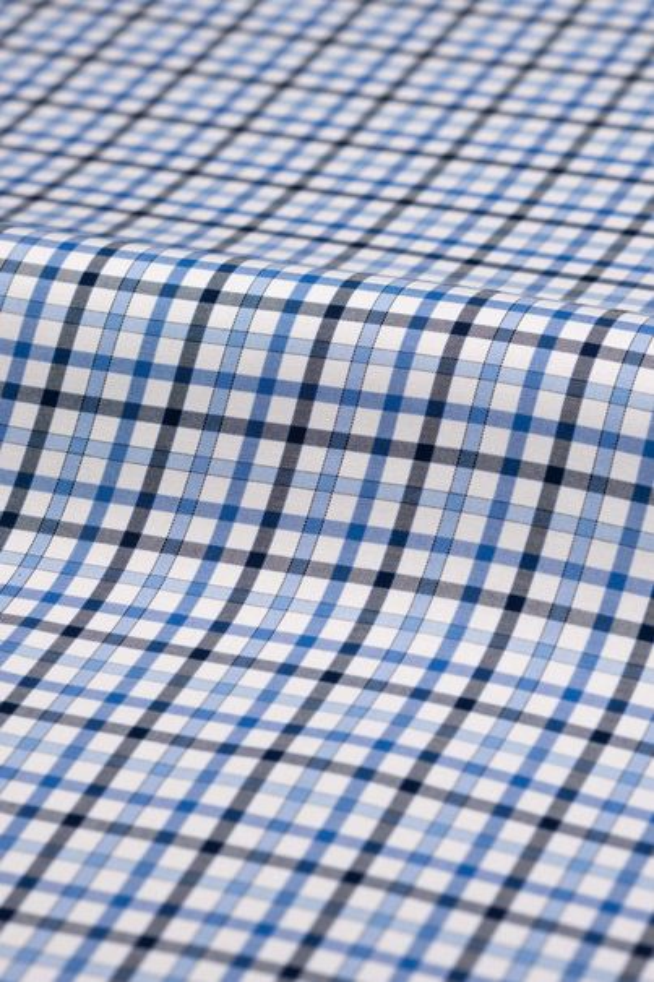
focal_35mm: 85
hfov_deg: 16.1
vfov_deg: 23.9
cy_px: 491
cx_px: 327
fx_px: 2317
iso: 160
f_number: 8
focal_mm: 85
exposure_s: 1/100
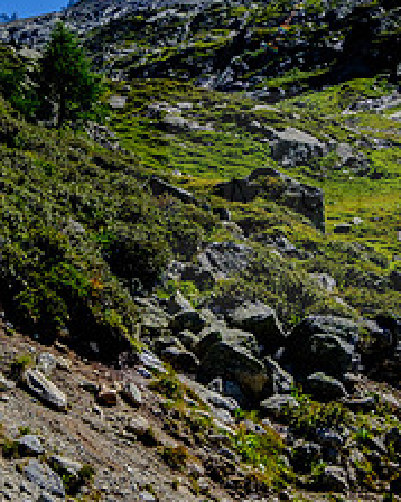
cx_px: 168
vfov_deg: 27.9
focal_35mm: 68
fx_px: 1009
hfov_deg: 22.4
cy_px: 204
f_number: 13
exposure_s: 1/210
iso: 200
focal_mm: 24
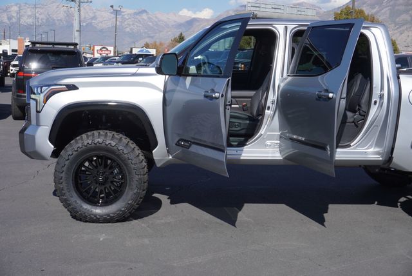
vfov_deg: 28.1
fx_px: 550
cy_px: 138
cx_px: 206
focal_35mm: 48
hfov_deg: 41.1
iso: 100
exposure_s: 1/250
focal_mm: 32
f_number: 9
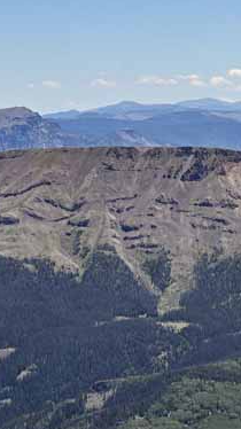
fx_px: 2651
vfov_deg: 9.3
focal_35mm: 233
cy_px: 192
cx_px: 300
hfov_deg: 5.2
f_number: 6.3
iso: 64
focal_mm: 104
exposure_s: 1/500
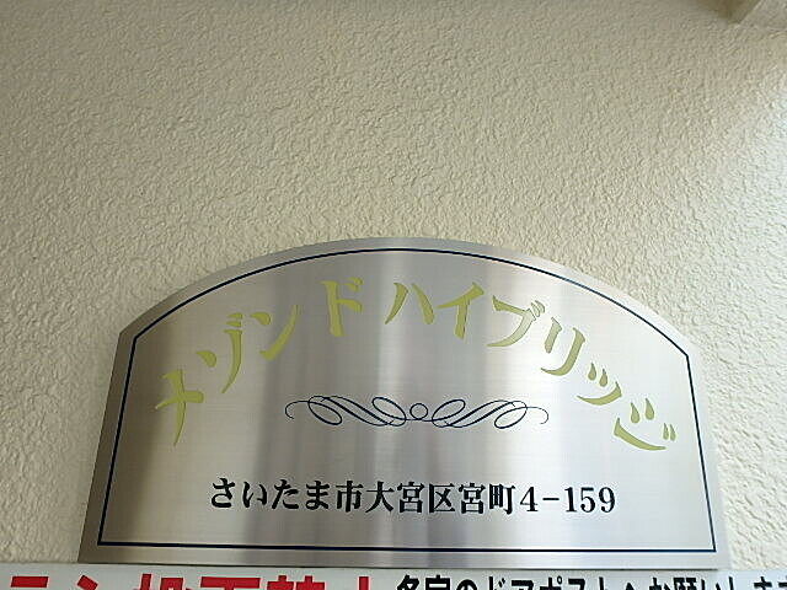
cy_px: 295
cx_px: 394
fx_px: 477
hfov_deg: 79.0
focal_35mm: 21
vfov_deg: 63.4
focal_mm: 3.7
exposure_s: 1/100
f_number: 3.5
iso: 125
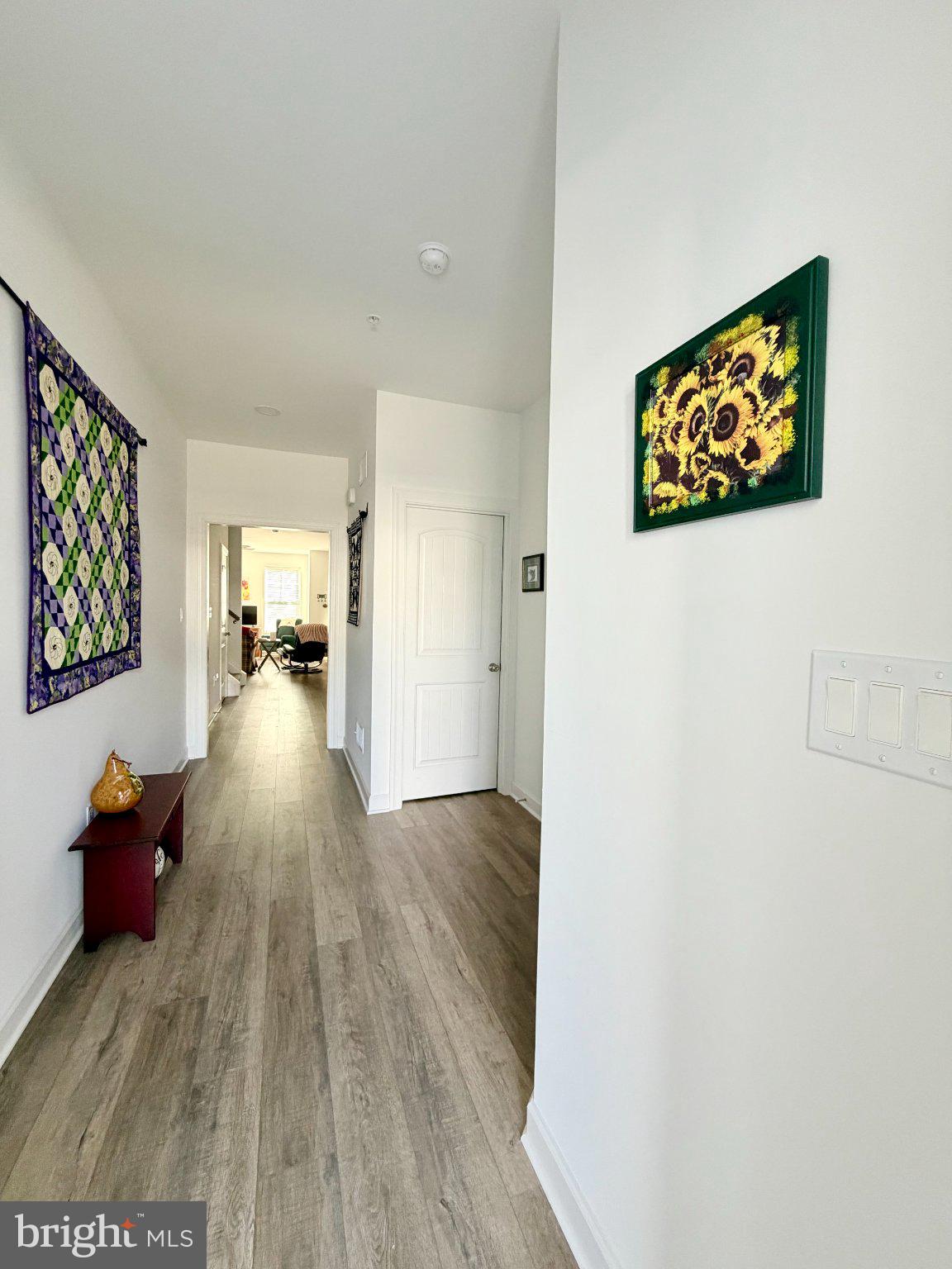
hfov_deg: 85.7
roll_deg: -2.7
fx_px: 513
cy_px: 634
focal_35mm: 14
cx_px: 476
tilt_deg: -0.8
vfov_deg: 102.1
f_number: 2.2
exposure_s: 1/121
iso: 250
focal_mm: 2.22
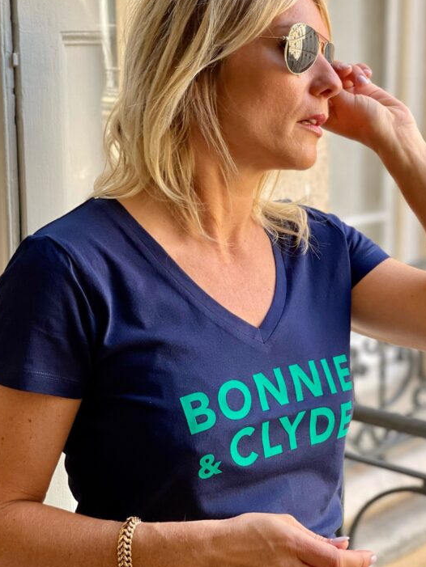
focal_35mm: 73
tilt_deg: -10.3
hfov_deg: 20.2
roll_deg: +0.6
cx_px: 233
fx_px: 1197
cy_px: 254
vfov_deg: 26.7
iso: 80
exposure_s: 1/121
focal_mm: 7.5
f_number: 2.2
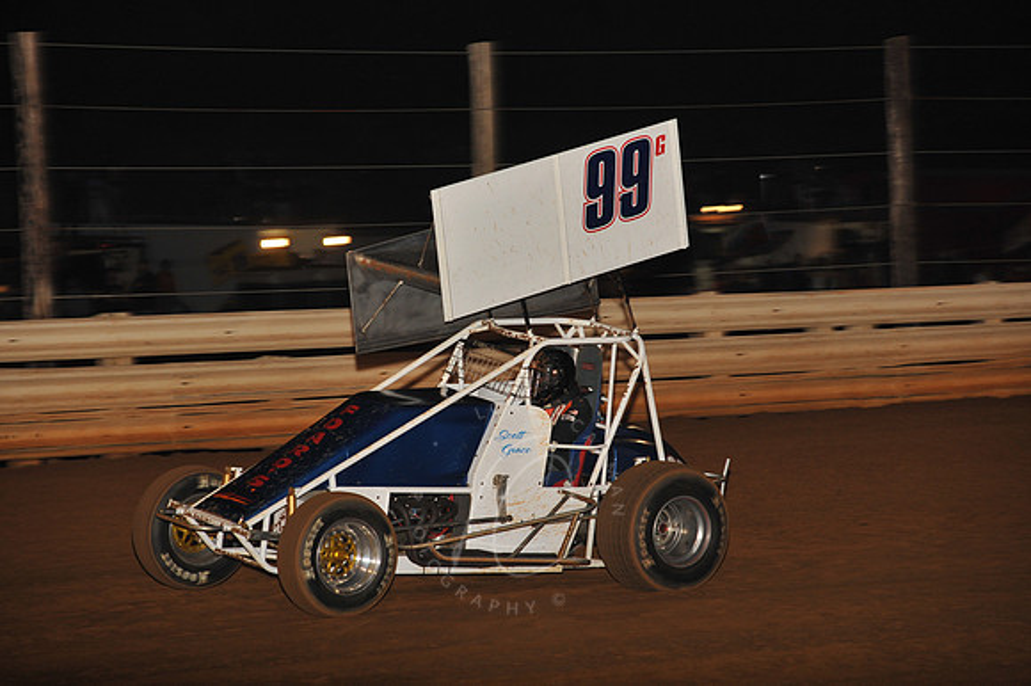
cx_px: 516
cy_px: 343
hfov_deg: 12.1
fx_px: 4866
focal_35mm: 170
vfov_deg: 8.1
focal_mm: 170
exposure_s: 1/320
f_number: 6.3
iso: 1000
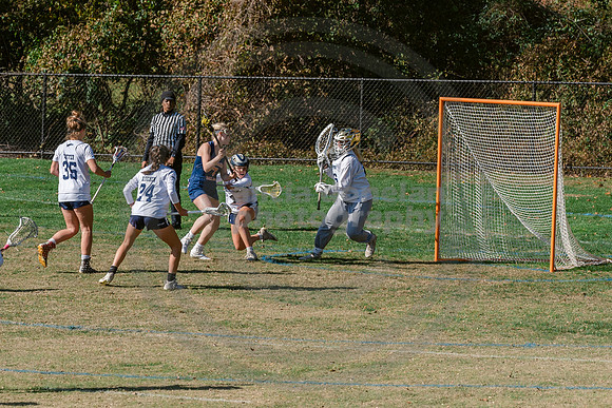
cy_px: 170
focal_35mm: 240
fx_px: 4074
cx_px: 332
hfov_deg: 8.6
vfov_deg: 5.7
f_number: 7.1
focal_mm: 130
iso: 250
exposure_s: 1/800
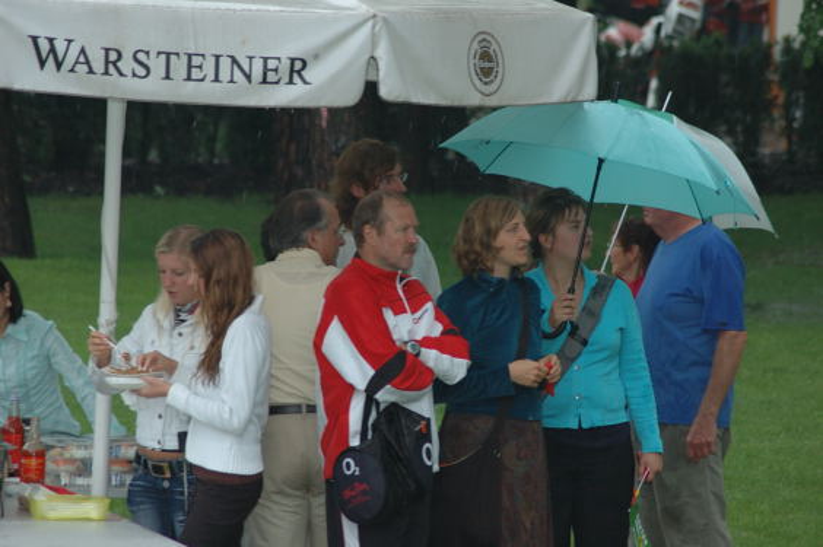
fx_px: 6167
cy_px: 274
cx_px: 412
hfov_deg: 7.6
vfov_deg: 5.1
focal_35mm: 270
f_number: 4.8
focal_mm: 180
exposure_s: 1/60
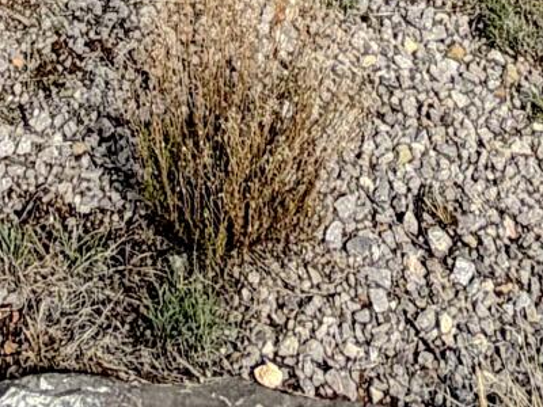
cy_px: -1117
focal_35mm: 105
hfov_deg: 18.7
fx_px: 1647
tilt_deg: -4.8
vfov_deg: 8.6
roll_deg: -1.4
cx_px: 223
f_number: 2.2
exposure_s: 1/1125
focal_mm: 2.22
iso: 20
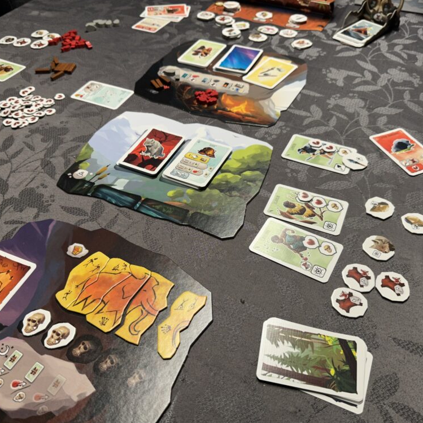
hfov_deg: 55.6
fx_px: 401
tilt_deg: -48.6
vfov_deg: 55.6
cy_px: 215
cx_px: 209
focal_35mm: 29
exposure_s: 1/50
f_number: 1.78
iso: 125
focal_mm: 6.86
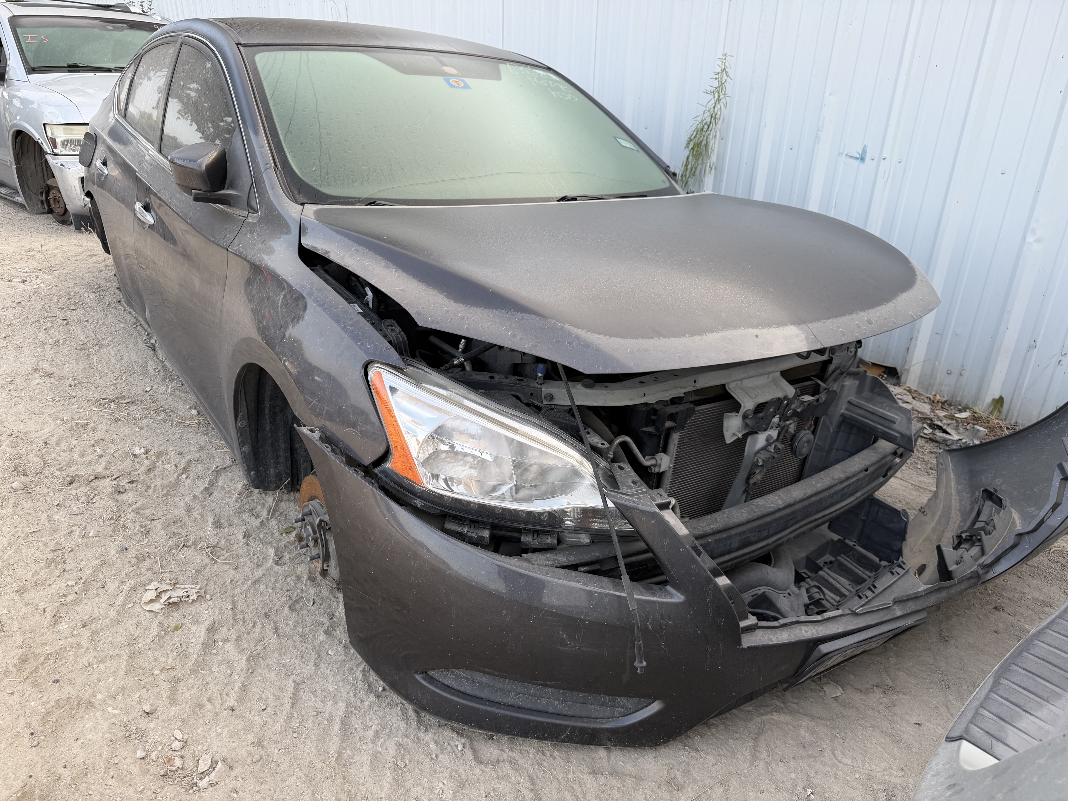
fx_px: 740
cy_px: 400
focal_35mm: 24
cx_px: 534
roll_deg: -1.3
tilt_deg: -25.2
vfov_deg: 56.8
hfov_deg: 71.6
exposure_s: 1/461
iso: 80
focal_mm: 6.76
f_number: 1.78
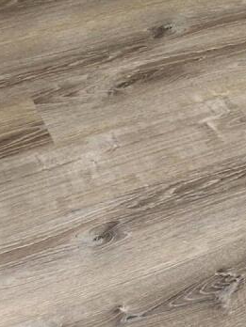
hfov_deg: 10.1
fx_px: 1251
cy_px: -370
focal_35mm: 132
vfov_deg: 12.7
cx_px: 552
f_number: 1.8
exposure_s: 1/180
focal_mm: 5.4
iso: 80
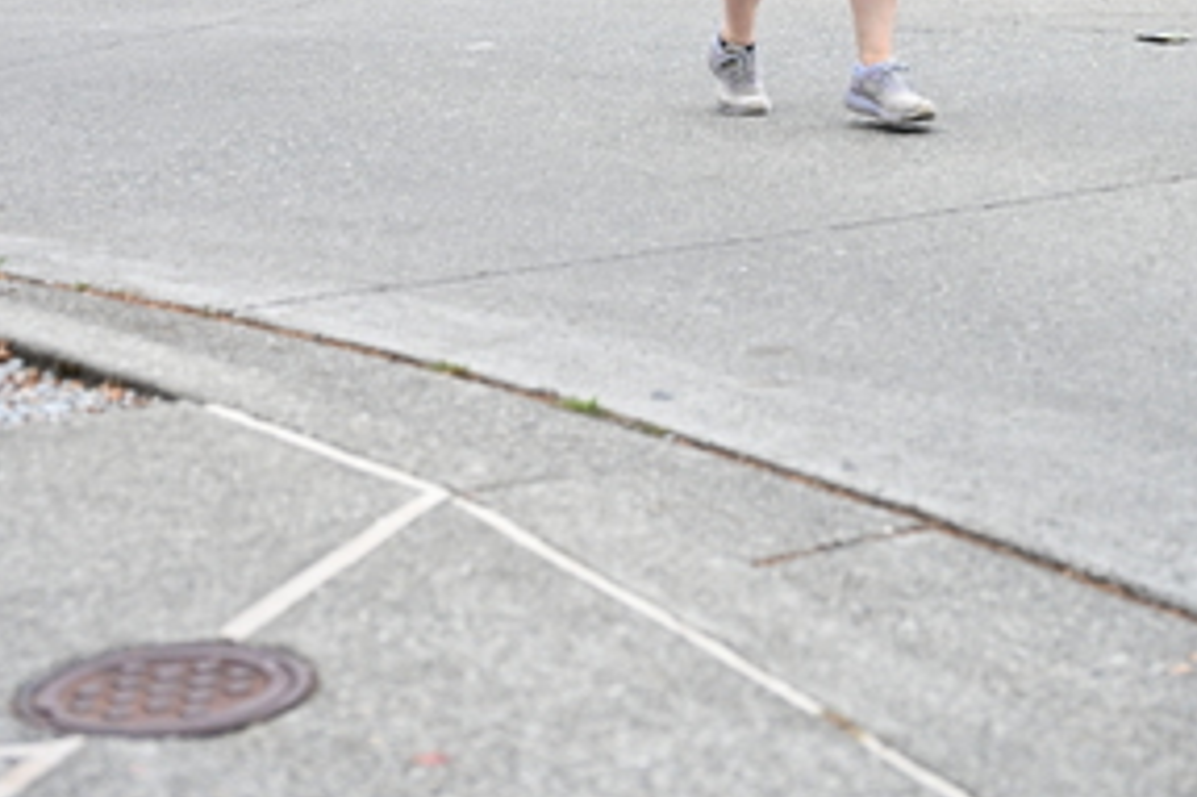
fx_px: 3124
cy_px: -317
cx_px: 669
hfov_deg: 21.7
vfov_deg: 13.8
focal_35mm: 94
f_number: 4
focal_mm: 49
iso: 1600
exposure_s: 1/800
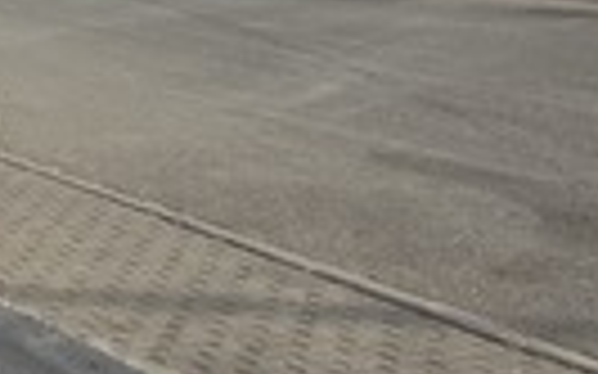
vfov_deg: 12.2
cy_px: -221
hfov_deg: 17.3
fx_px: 1645
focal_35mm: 101
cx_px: -434
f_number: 1.7
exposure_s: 1/3185
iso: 80
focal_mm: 6.3
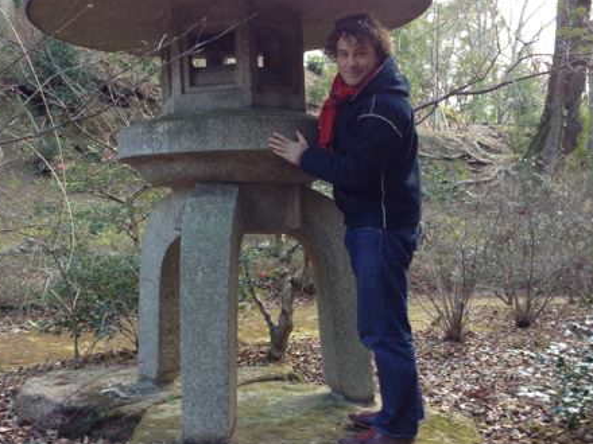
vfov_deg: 32.1
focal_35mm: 45
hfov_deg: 41.7
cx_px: 212
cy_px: 182
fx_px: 771
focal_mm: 4.13
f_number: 2.4
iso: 50
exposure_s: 1/30
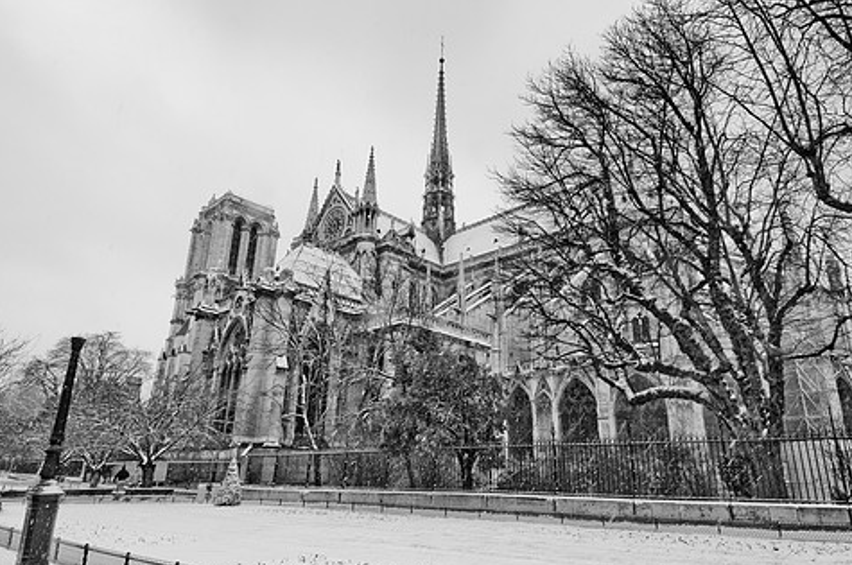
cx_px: 459
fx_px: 520
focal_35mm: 22
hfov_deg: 78.5
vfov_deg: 57.0
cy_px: 288
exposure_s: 1/125
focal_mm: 12
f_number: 11
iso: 200
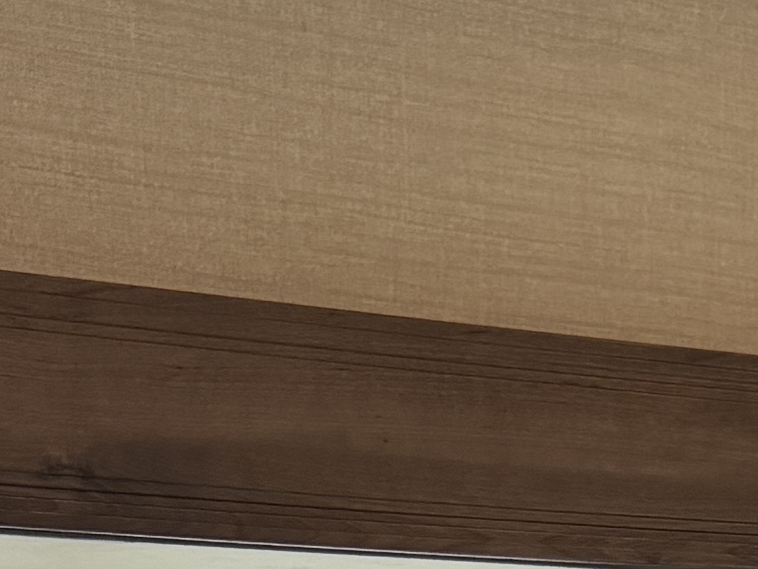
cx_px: 461
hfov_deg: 15.5
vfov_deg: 10.2
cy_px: 1346
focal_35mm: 127
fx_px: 2782
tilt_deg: -9.4
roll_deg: +2.8
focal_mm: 6.76
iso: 125
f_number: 1.78
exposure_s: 1/121
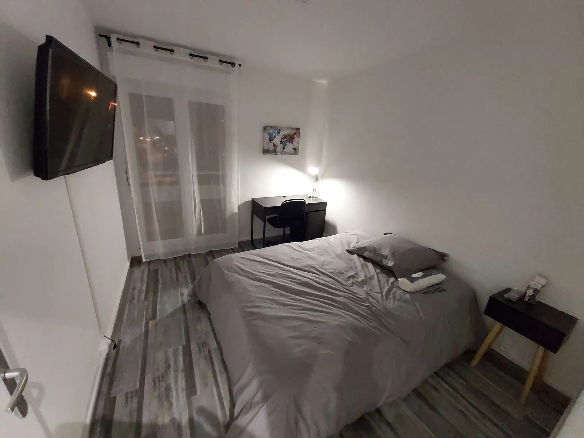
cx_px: 292
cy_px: 219
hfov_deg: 106.2
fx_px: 219
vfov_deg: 89.9
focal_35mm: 13
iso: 500
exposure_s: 1/25
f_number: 2.2
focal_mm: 1.42
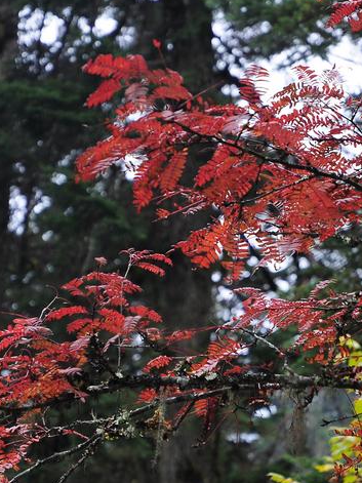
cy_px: 327
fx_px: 3627
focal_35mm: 260
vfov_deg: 7.6
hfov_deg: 5.7
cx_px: 211
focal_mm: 85
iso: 280
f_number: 5.6
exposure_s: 1/30
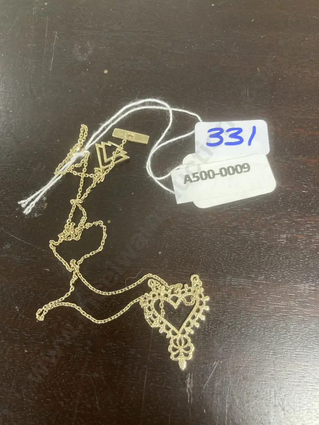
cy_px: 212
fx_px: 344
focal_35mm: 28
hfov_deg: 49.7
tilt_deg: -73.8
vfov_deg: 63.4
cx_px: 160
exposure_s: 1/33
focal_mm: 3.99
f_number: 1.8
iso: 250
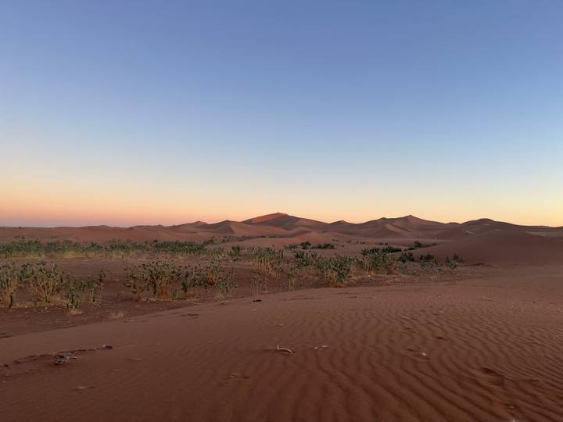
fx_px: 423
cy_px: 211
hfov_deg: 67.3
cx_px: 282
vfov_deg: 53.1
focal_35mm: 26
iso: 50
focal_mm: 5.1
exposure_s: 1/371
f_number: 1.6
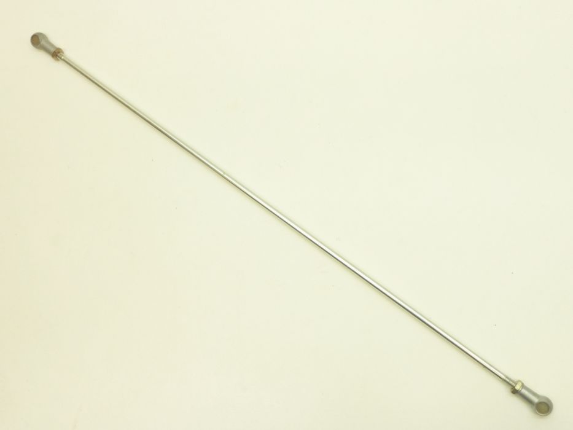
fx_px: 695
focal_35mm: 42
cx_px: 286
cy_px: 215
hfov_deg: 44.8
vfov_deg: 34.4
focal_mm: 6.9
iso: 200
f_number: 3.7
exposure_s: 1/30
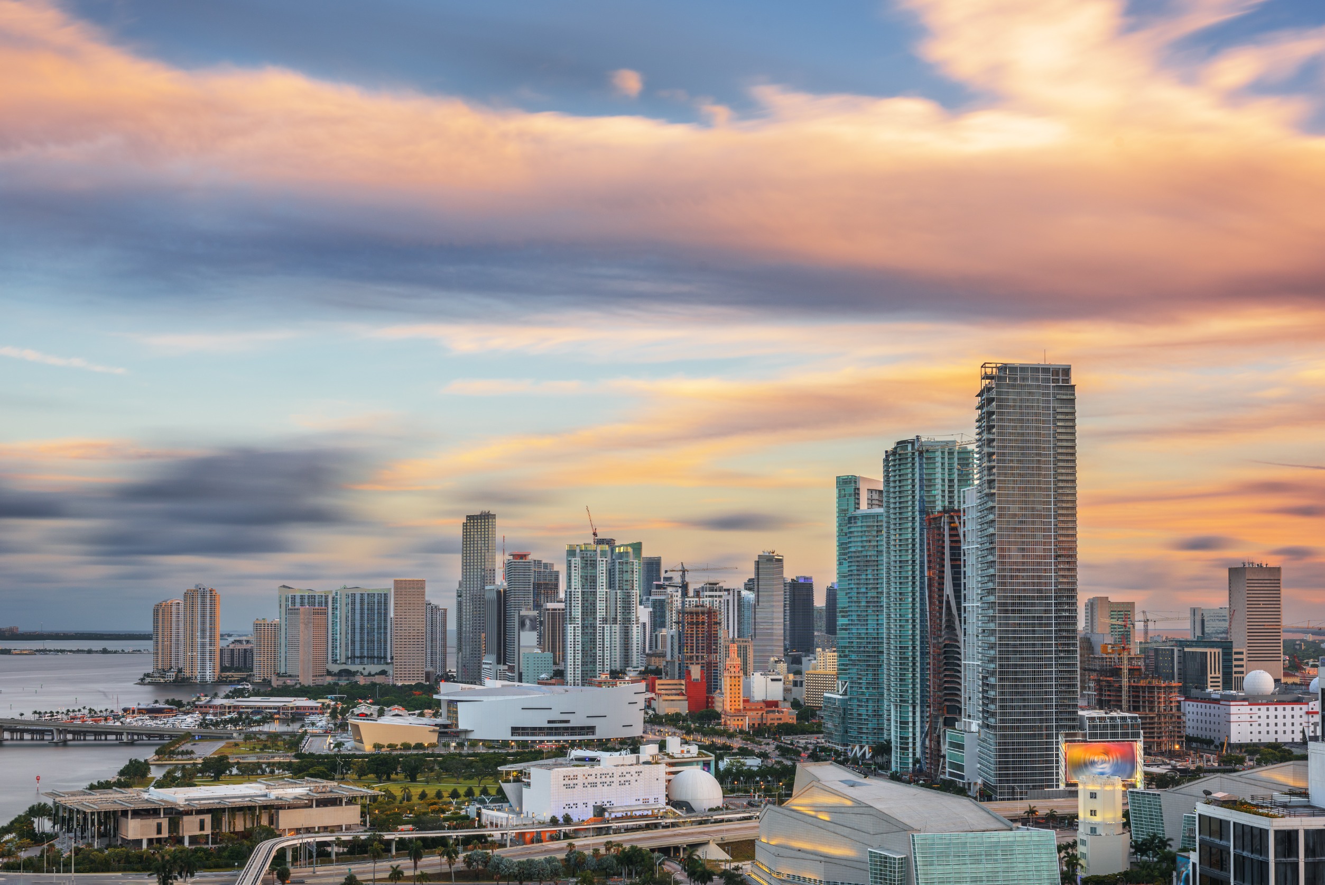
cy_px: 442
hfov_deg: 44.5
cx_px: 662
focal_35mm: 44
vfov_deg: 30.5
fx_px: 1620
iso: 64
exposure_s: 120
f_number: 9
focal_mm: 44
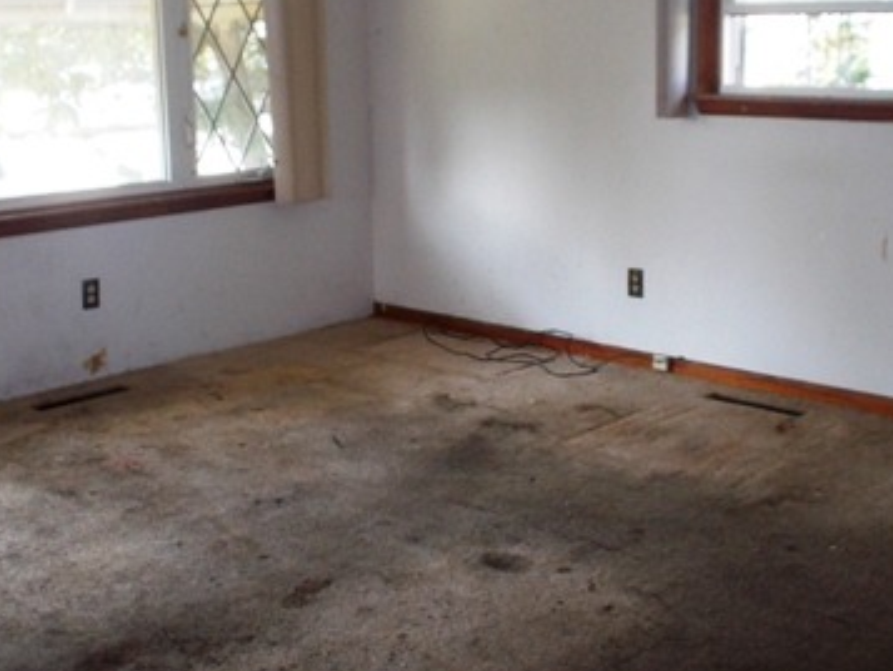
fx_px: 1342
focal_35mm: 52
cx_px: 488
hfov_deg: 36.8
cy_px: 228
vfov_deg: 27.9
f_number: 3.3
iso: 80
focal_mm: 4.1
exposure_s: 1/25
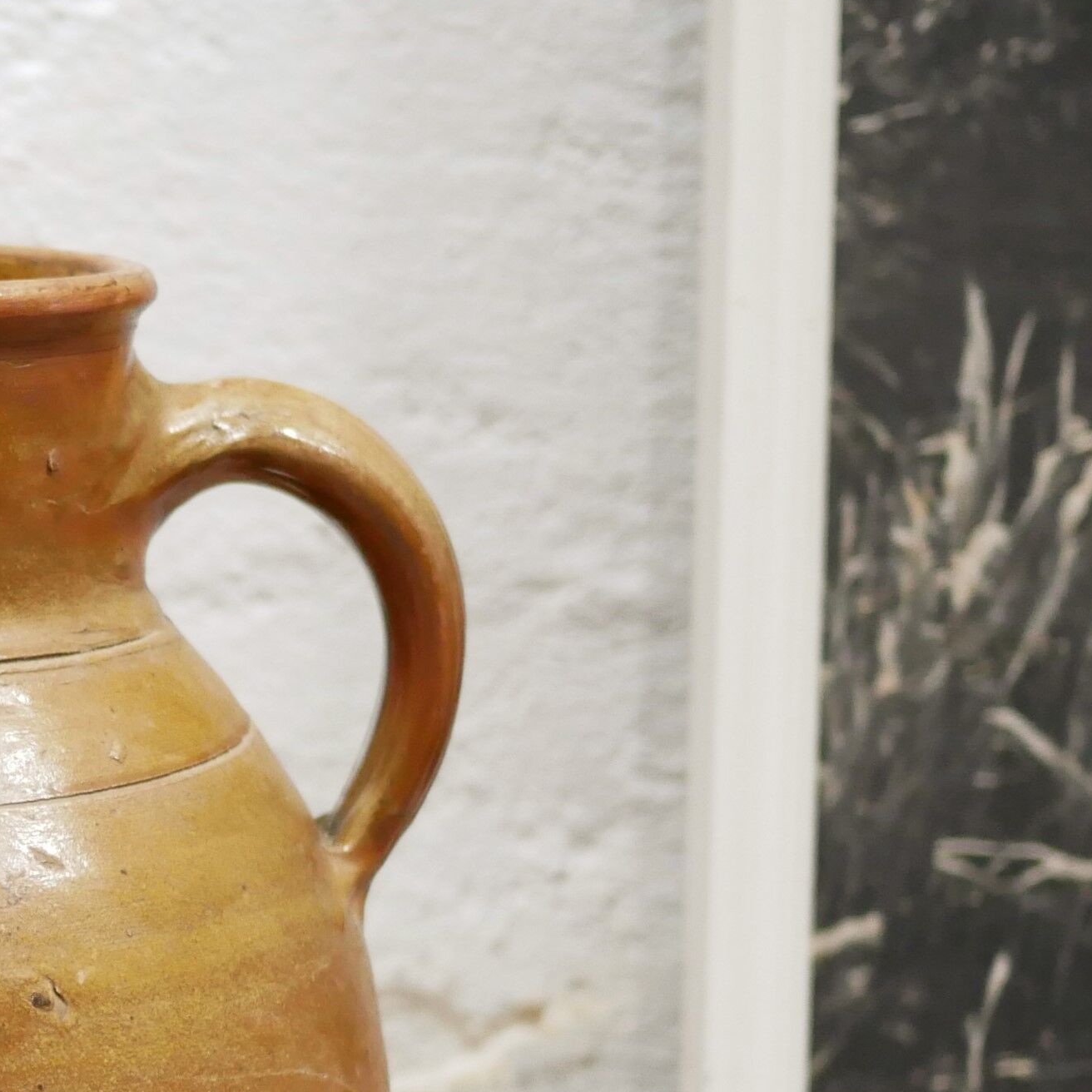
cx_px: -199
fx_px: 4319
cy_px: 850
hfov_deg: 14.0
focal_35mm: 121
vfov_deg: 14.3
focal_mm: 20
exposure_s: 1/60
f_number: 1.7
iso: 1000
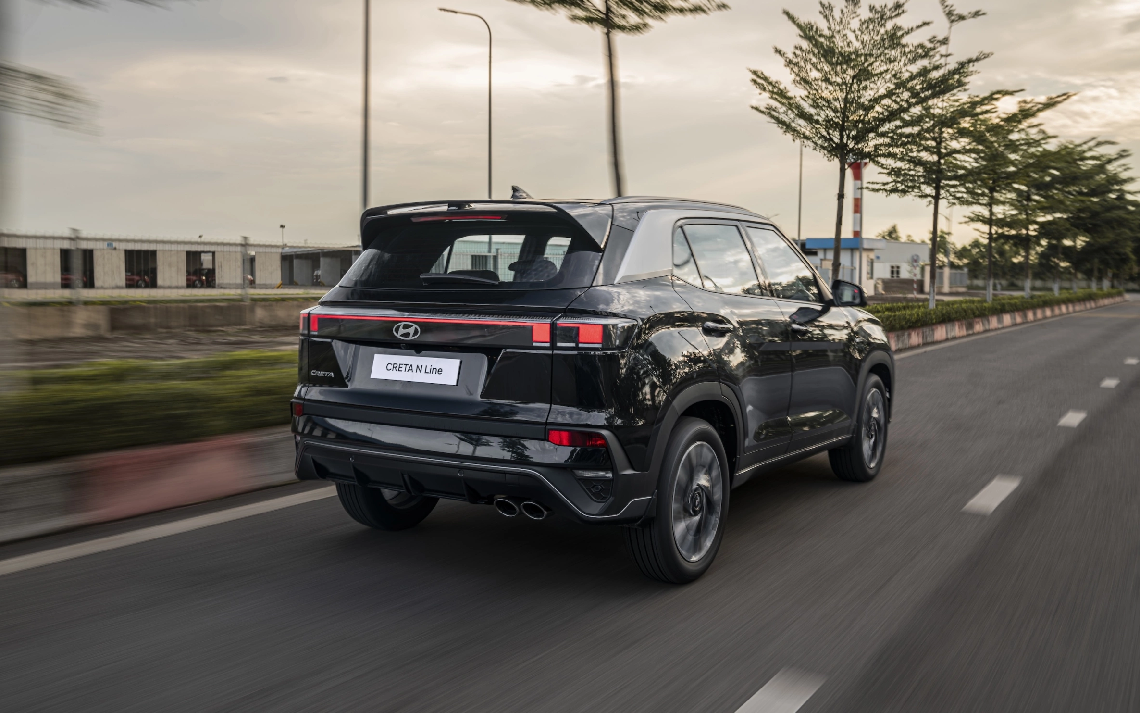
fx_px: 1025
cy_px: 337
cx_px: 566
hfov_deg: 58.1
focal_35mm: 33
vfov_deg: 38.3
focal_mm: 32
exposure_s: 1/40
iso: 100
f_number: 5.6
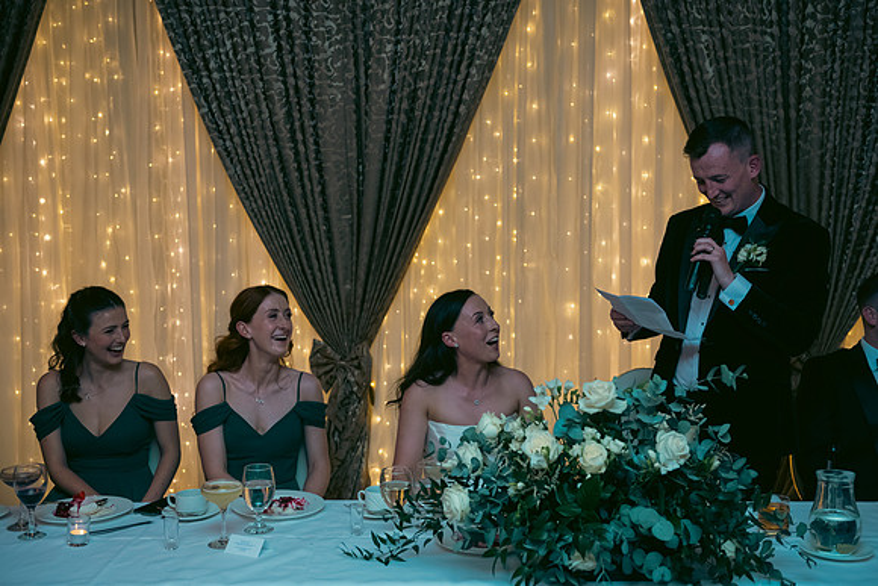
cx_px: 439
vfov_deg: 28.1
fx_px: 1171
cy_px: 293
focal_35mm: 48
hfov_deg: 41.1
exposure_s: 1/160
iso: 800
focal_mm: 48
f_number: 3.5
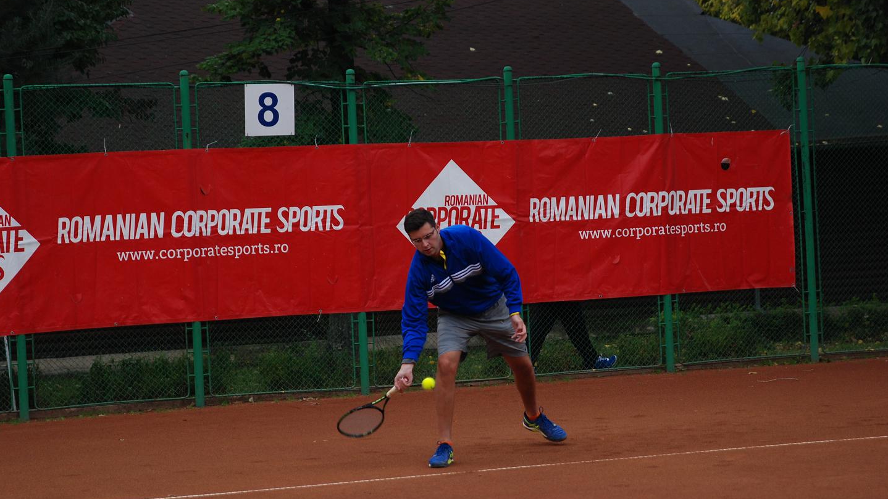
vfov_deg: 10.9
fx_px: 2614
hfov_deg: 19.3
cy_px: 232
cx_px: 443
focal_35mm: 111
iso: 250
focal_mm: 70
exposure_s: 1/320
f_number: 2.8
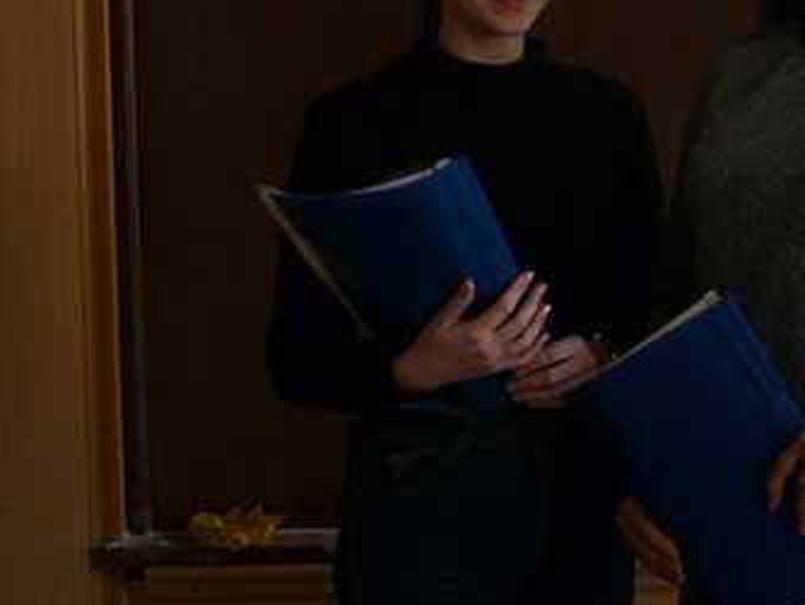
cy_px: 24
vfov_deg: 18.3
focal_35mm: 79
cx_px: 921
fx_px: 1838
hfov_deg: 23.0
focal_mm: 5.5
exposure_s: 1/30
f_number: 2.8
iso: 100
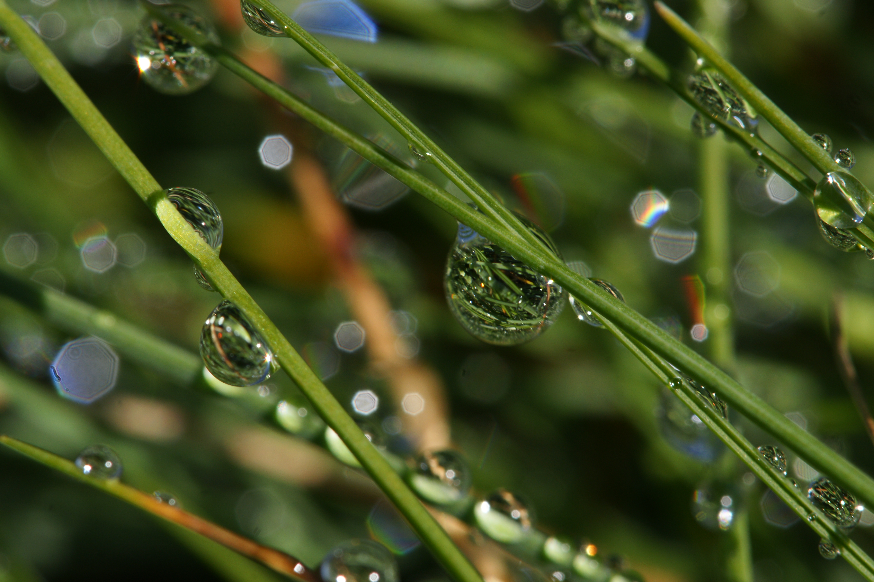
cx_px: 437
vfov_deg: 5.1
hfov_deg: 7.6
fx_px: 6554
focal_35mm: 270
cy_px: 291
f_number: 9
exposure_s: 1/200
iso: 100
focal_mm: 180
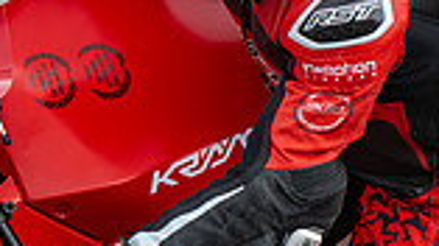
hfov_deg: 2.5
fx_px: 10072
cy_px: 91
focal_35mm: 866
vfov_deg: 1.4
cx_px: 263
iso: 1100
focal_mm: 180
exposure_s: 1/1250
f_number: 6.3
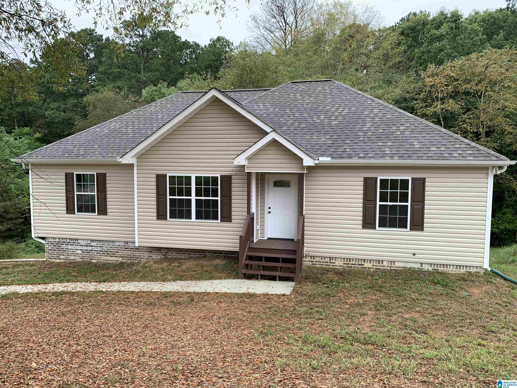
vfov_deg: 53.1
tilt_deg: -3.9
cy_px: 194
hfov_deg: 67.3
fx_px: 388
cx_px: 258
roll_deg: -1.0
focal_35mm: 26
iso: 25
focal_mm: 4.25
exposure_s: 1/149
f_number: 1.8
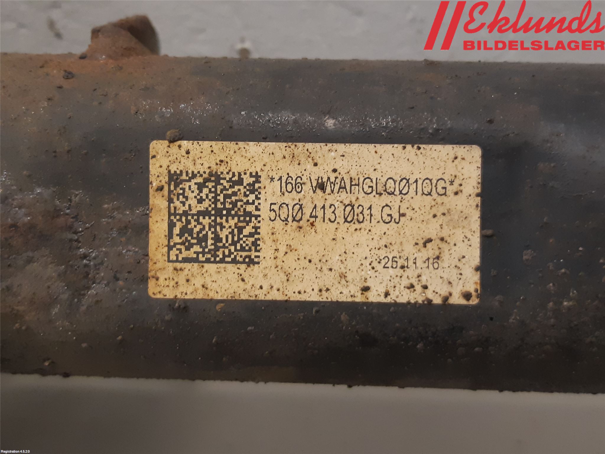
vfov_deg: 53.1
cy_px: 227
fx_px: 454
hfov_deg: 67.3
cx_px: 302
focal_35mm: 26
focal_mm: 3.93
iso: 200
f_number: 1.7
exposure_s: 1/50
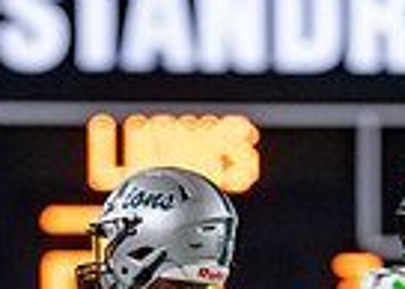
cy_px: 505
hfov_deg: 1.7
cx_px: 156
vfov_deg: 1.2
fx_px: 13532
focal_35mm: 1177
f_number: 2.8
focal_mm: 200
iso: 3200
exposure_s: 1/1250
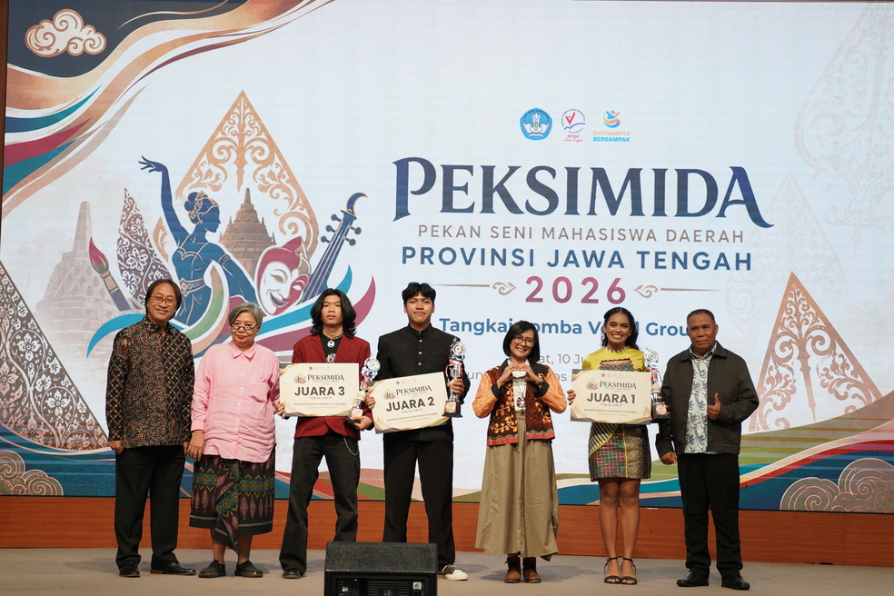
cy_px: 298
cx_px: 447
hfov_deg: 30.1
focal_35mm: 67
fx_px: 1664
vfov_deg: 20.3
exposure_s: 1/200
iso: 1250
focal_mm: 45
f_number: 2.8
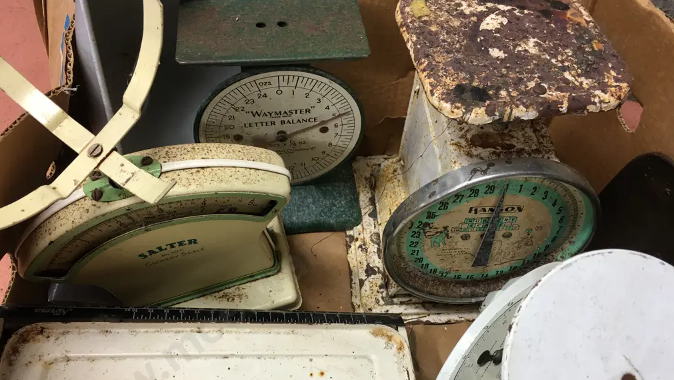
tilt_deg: -51.2
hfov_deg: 61.0
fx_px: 572
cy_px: 234
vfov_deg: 36.5
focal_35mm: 32
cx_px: 339
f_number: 2.2
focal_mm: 4.15
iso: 32
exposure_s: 1/17
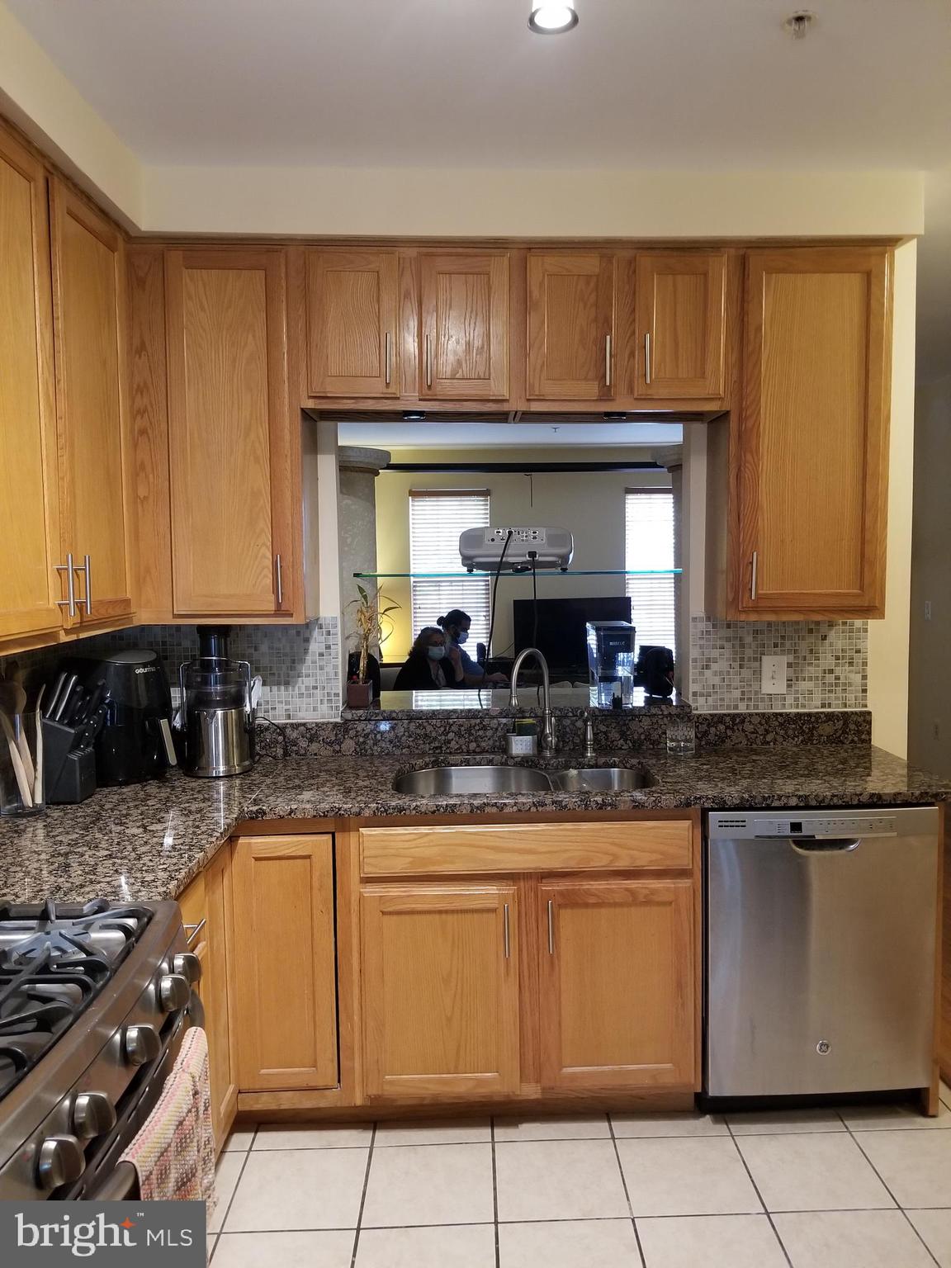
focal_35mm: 26
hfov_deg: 53.1
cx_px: 476
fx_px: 952
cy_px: 634
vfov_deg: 67.3
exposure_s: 1/30
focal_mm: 4.25
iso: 250
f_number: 1.7
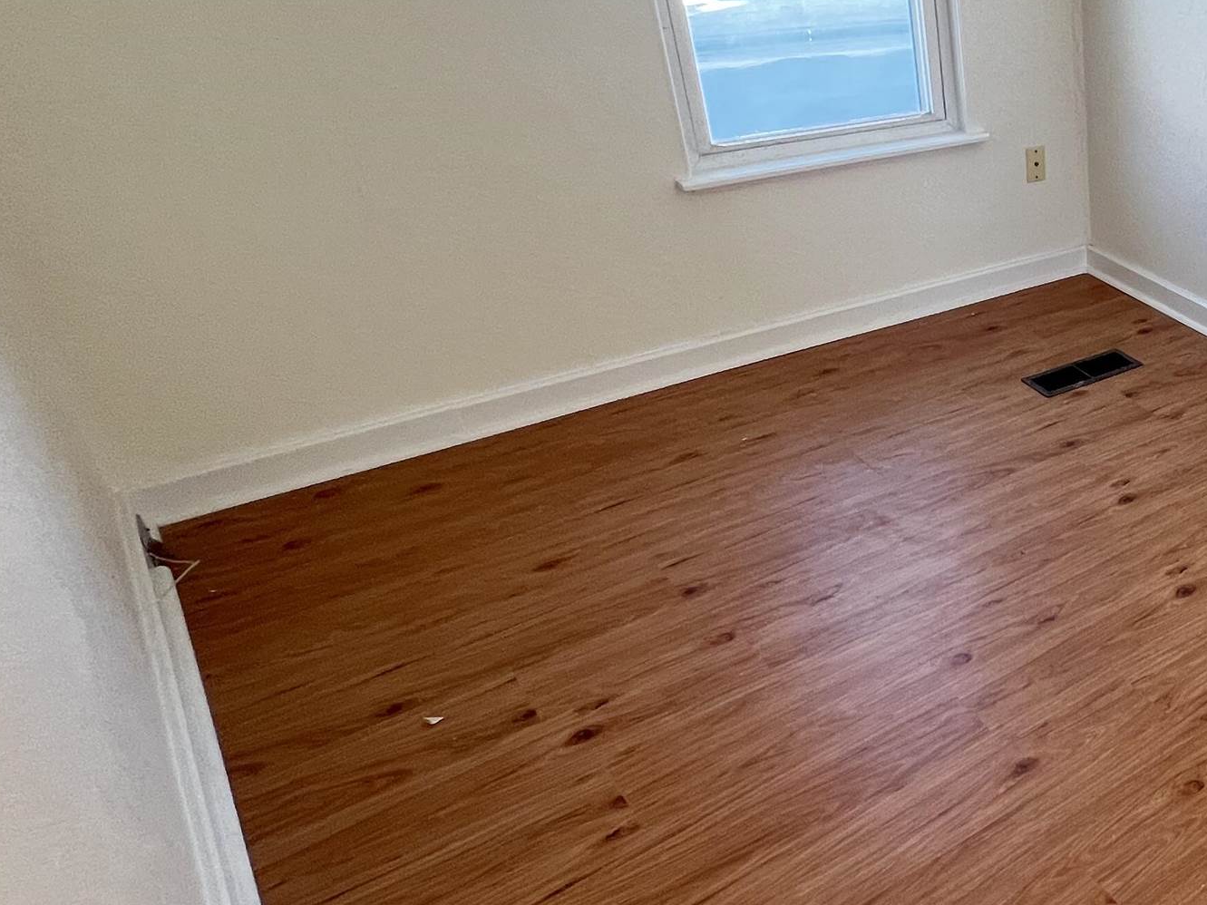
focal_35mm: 30
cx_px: 1327
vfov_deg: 46.7
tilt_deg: -28.9
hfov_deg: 45.2
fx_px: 1046
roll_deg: -2.8
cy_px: 412
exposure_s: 1/99
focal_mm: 1.57
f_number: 1.8
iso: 160
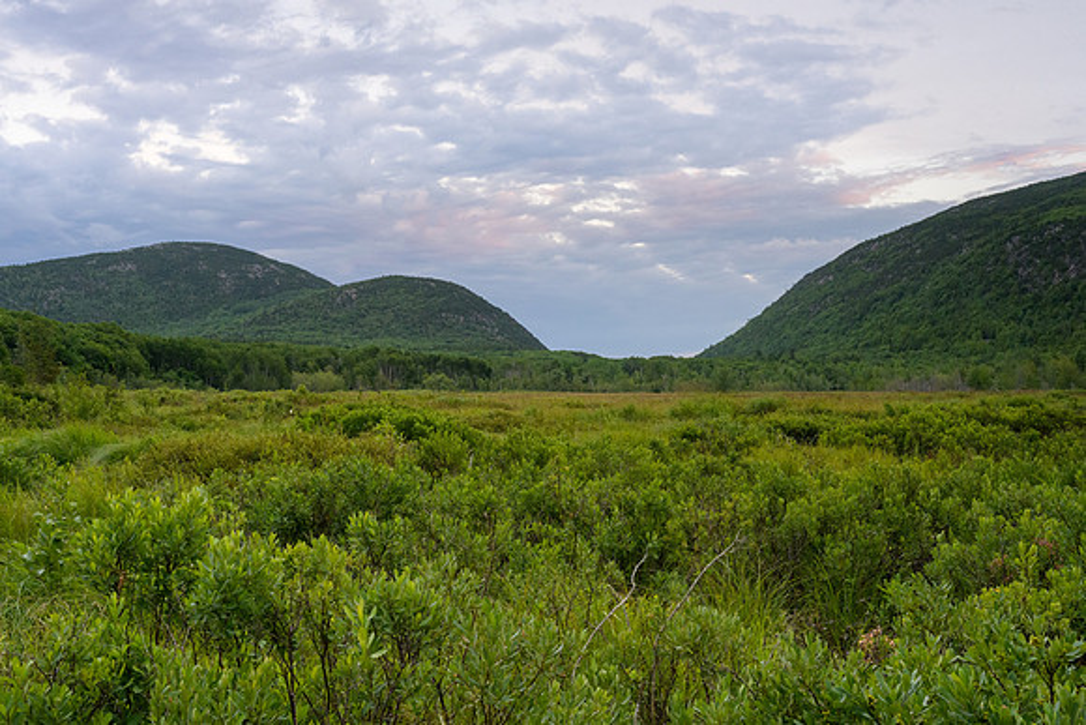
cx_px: 527
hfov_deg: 52.9
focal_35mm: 36
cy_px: 358
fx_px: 1092
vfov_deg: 36.7
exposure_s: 1/4
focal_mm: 35
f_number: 16
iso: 1000
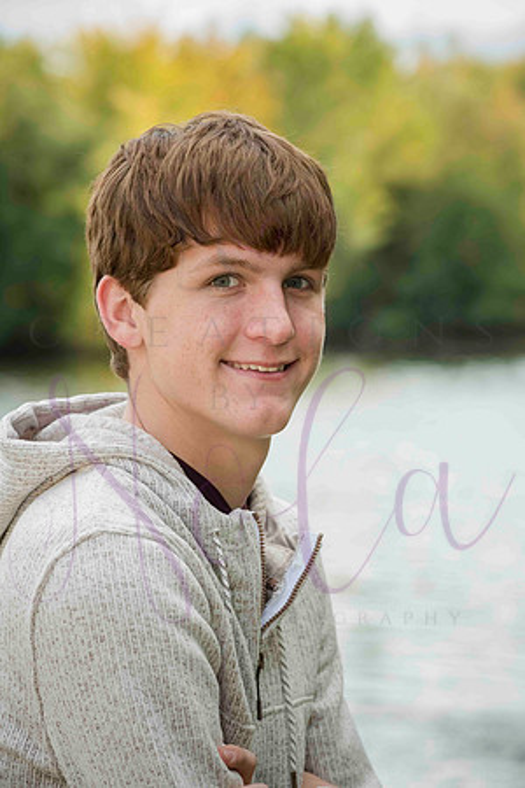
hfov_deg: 12.2
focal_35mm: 112
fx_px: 2450
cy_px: 394
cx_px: 262
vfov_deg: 18.3
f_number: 6.3
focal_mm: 112
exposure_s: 1/640
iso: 800
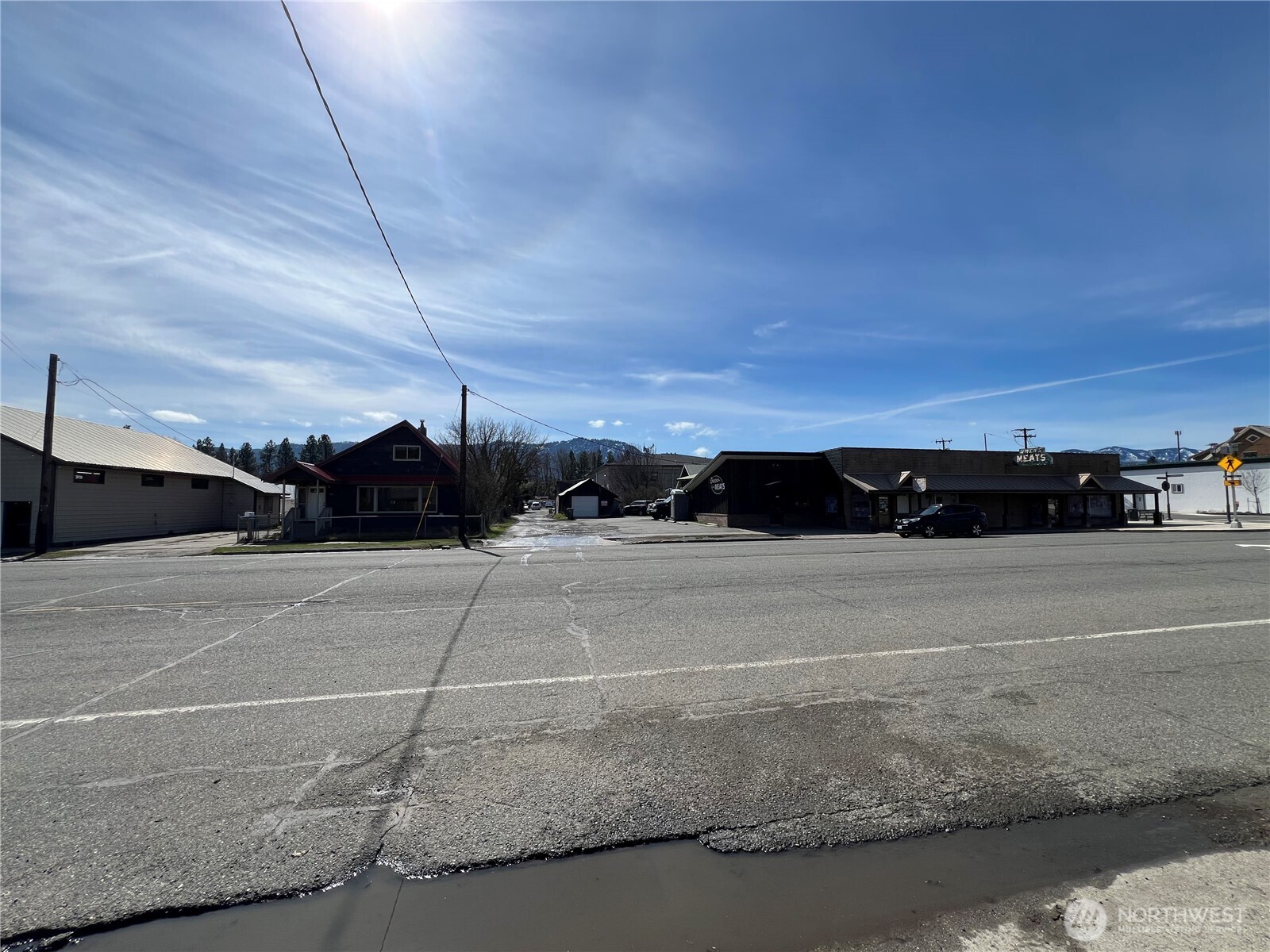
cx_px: 635
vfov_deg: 89.9
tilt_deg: +1.8
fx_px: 477
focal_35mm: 13
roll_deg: +0.5
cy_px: 476
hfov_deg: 106.2
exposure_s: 1/3040
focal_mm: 1.57
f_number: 1.8
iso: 32
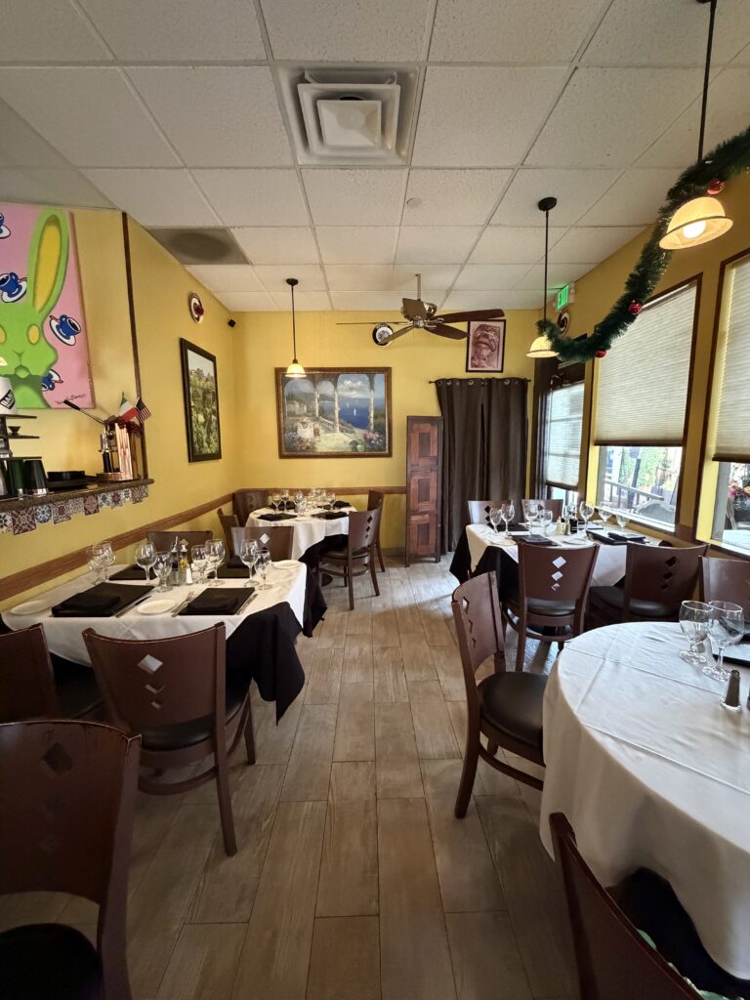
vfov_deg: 102.1
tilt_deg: -7.3
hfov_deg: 85.7
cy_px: 500
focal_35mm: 14
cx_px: 375
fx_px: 404
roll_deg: +0.5
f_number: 2.2
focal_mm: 2.22
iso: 1250
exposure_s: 1/60
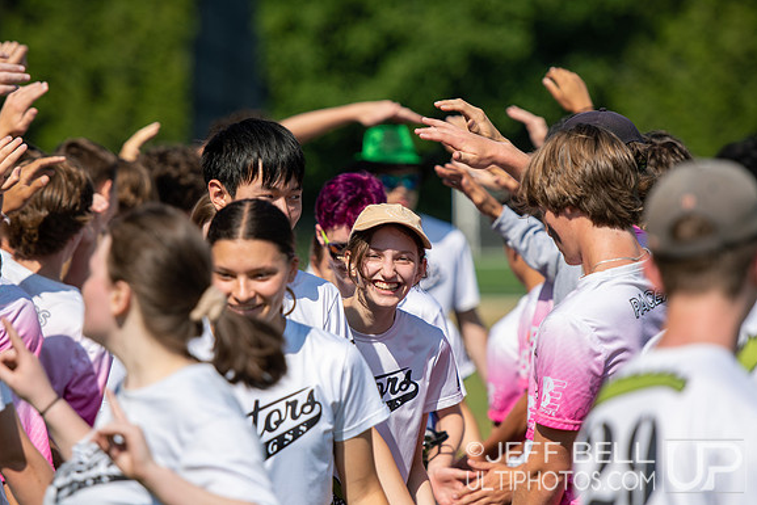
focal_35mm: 264
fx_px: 5552
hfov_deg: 7.8
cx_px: 379
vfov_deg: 5.2
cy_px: 252
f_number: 3.2
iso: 100
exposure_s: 1/2000
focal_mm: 175
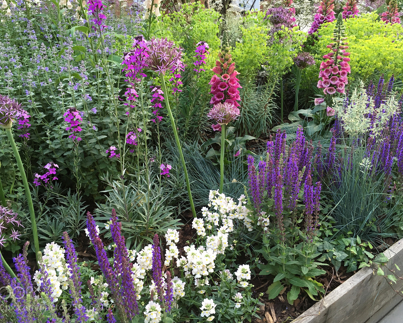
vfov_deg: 47.1
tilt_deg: -27.9
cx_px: 192
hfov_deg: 57.2
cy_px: 163
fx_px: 370
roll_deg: +2.2
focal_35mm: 31
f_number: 2.2
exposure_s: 1/40
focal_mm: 4.15
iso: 32
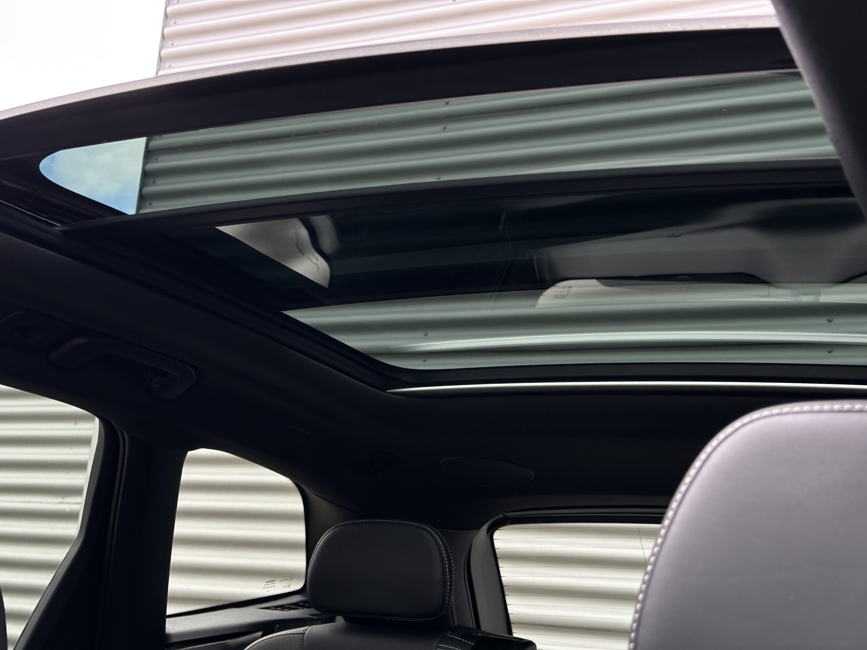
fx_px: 1202
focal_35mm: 48
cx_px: 434
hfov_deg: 39.7
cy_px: 325
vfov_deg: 30.3
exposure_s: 1/121
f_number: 1.78
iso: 80
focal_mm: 6.86
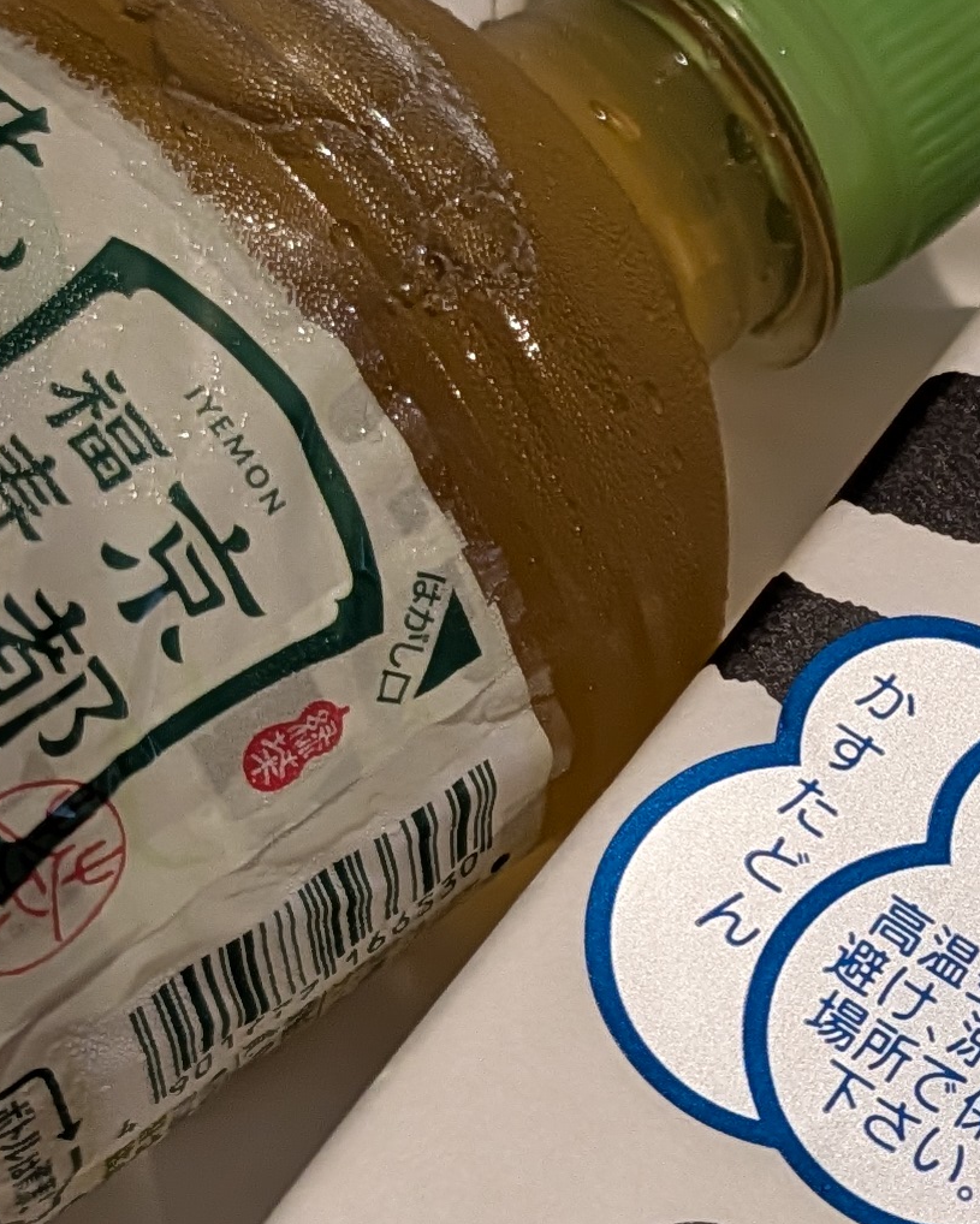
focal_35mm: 94
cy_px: 736
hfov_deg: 15.7
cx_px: 1214
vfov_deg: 20.3
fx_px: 3406
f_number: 1.68
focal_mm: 6.9
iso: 646
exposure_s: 1/101
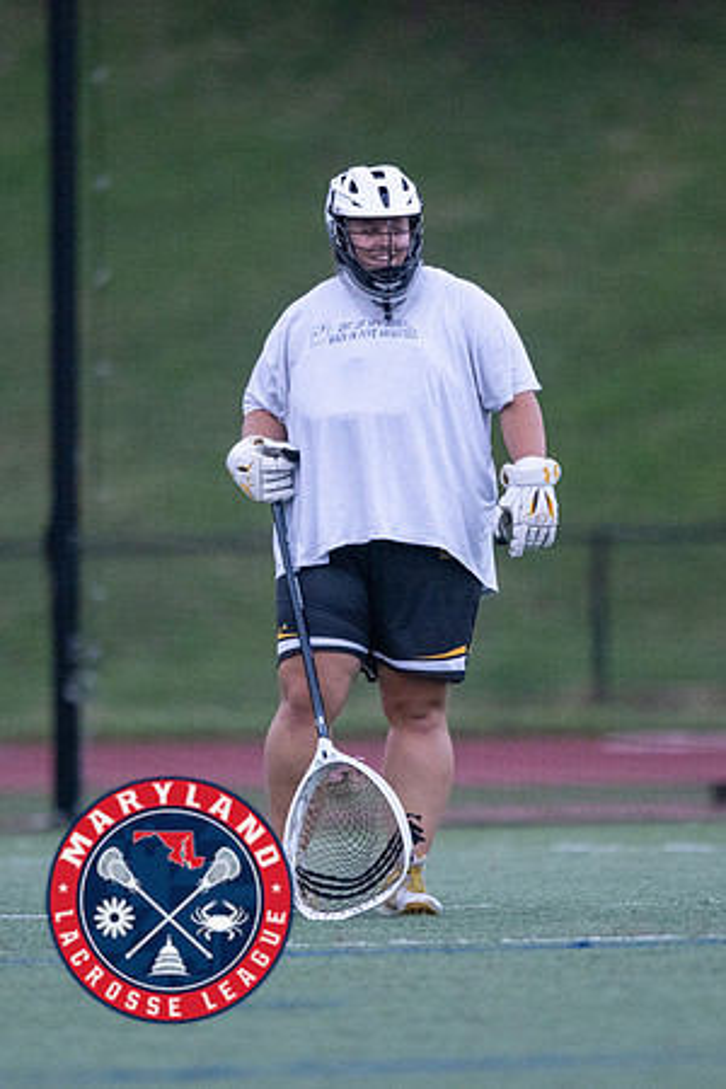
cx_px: 352
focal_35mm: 775
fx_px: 23429
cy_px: 494
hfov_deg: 1.8
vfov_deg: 2.7
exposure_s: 1/1000
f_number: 2.8
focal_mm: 400
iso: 5000
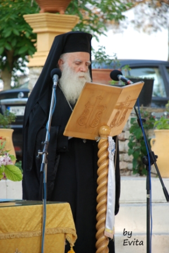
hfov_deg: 6.8
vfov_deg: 10.1
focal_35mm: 202
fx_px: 1421
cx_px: 84
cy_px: 126
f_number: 5.6
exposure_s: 1/180
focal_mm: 135
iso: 500
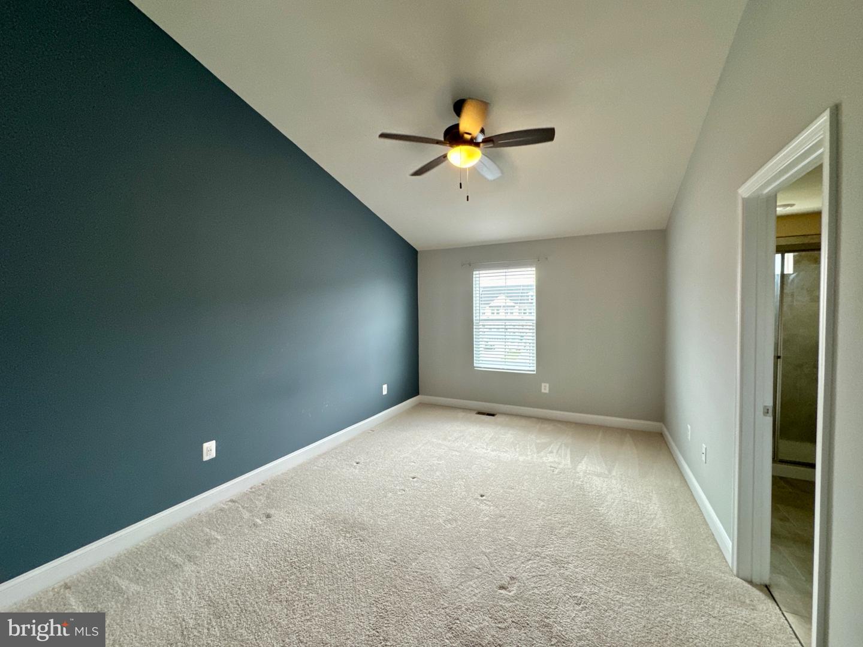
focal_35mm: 14
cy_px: 324
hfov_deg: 102.1
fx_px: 349
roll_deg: +0.9
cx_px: 432
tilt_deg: -2.1
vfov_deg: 85.7
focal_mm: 2.22
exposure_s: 1/120
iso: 200
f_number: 2.2
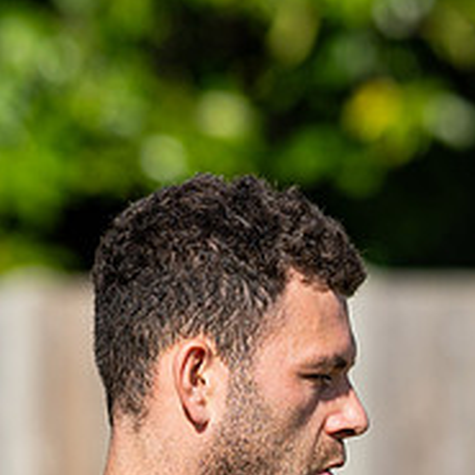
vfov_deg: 2.7
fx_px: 10200
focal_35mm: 657
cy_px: 590
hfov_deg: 2.7
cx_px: 411
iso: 80
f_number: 2.5
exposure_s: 1/4000
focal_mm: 135
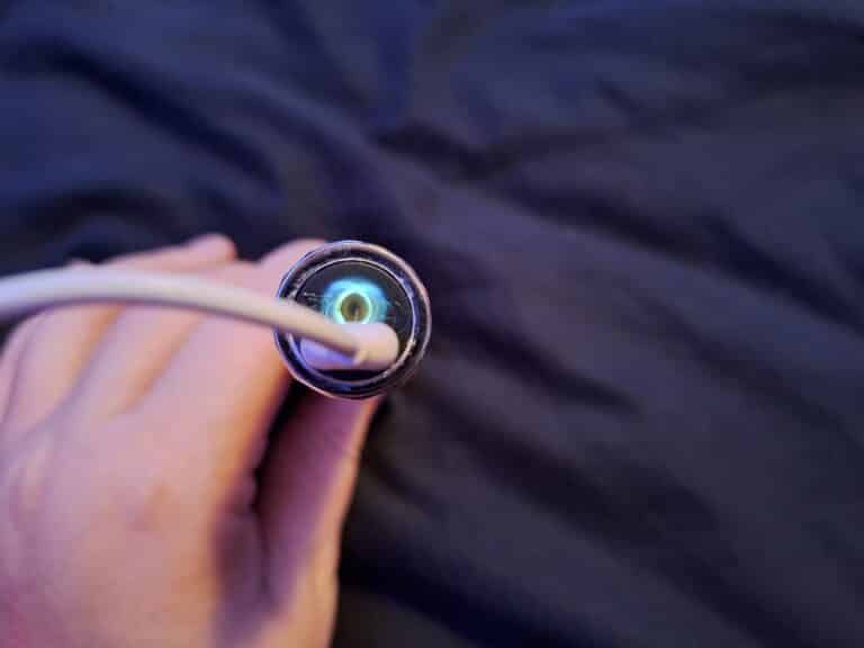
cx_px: 432
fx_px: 574
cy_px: 324
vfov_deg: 58.9
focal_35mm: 23
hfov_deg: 73.9
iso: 1000
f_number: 1.8
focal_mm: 5.54
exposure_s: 1/20
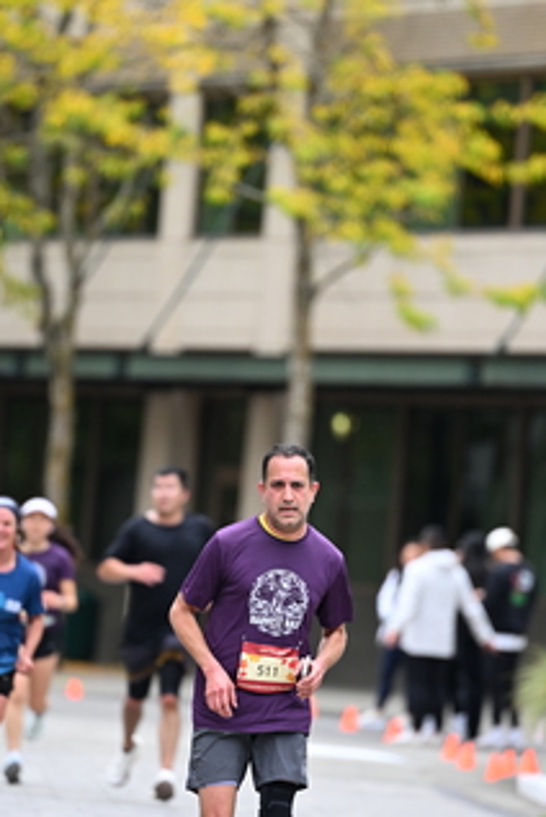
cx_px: 256
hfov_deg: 4.0
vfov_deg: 5.9
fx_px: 7876
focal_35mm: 347
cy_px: 466
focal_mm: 200
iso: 640
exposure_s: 1/2000
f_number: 2.8
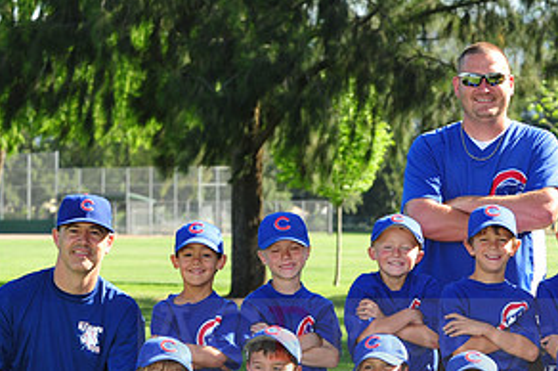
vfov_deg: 8.0
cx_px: 459
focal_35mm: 171
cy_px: 323
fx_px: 2648
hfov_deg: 12.0
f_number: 7.1
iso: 200
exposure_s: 1/200
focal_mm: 86
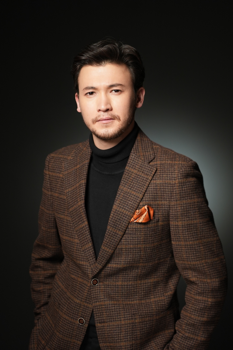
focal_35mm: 85
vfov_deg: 23.9
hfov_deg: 16.1
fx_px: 824
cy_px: 175
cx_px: 116
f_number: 2.5
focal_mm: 85
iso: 1250
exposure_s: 1/500
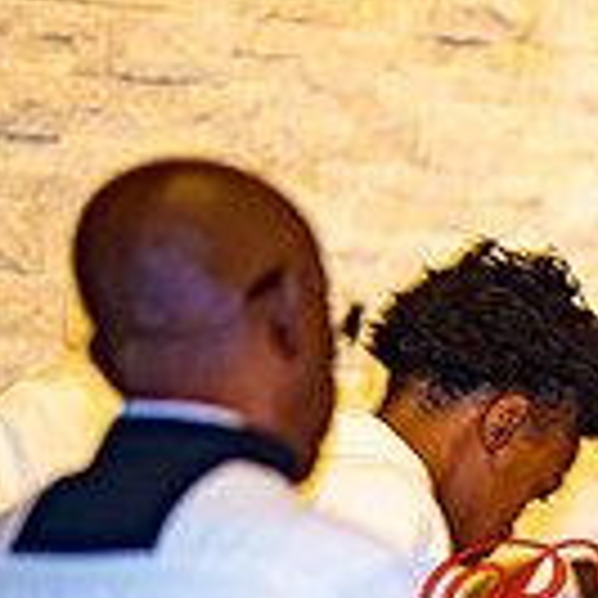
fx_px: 7583
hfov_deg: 4.5
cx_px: 1138
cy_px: 614
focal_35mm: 388
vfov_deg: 4.5
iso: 100
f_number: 1.4
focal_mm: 105
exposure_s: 1/100
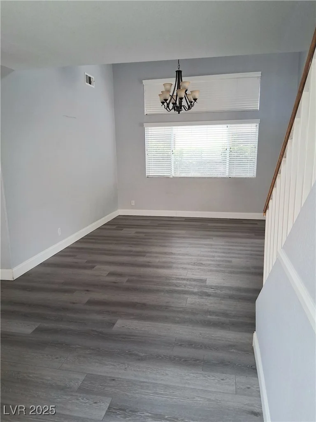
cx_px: 158
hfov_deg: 53.1
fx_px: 316
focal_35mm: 26
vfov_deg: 67.3
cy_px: 211
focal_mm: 3.98
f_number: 1.8
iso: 250
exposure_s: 1/100
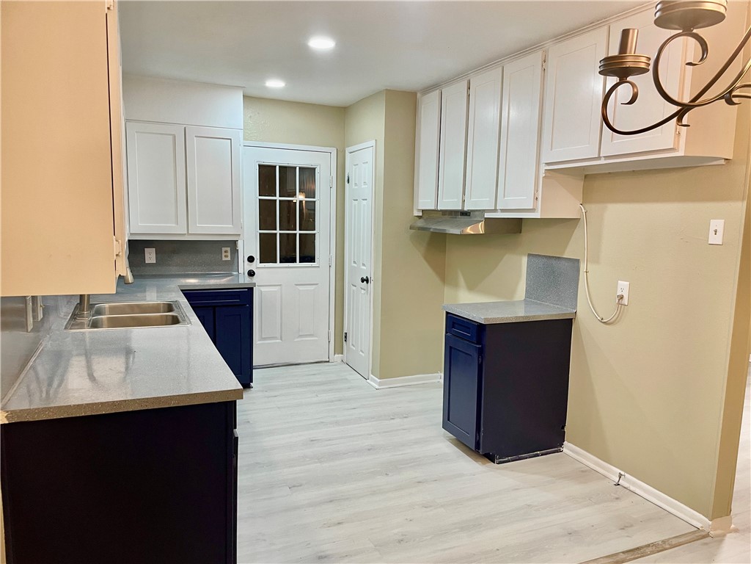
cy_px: 282
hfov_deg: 67.3
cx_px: 376
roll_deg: -1.1
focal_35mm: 26
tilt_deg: -6.2
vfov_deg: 53.1
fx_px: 564
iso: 100
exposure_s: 1/60
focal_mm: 4.2
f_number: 1.6
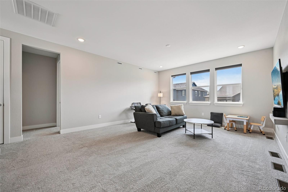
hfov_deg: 104.3
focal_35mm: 14
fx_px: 112
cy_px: 96
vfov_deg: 81.2
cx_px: 144
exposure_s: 1/15
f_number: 10
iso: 80
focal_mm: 14
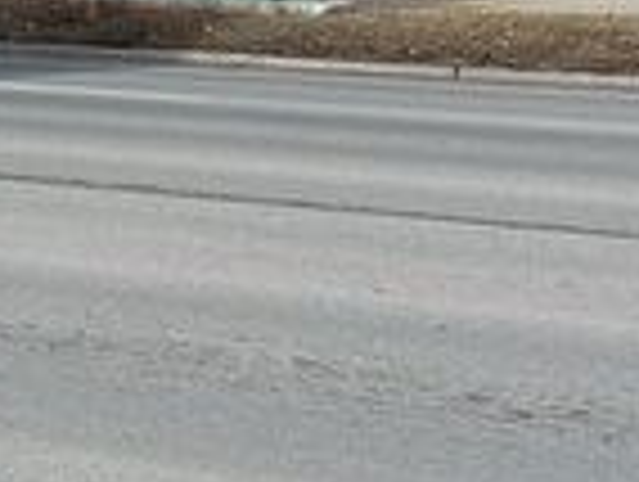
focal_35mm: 146
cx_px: -994
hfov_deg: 11.0
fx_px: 2700
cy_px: -563
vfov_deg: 9.4
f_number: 1.5
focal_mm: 5.7
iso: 50
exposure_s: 1/2123
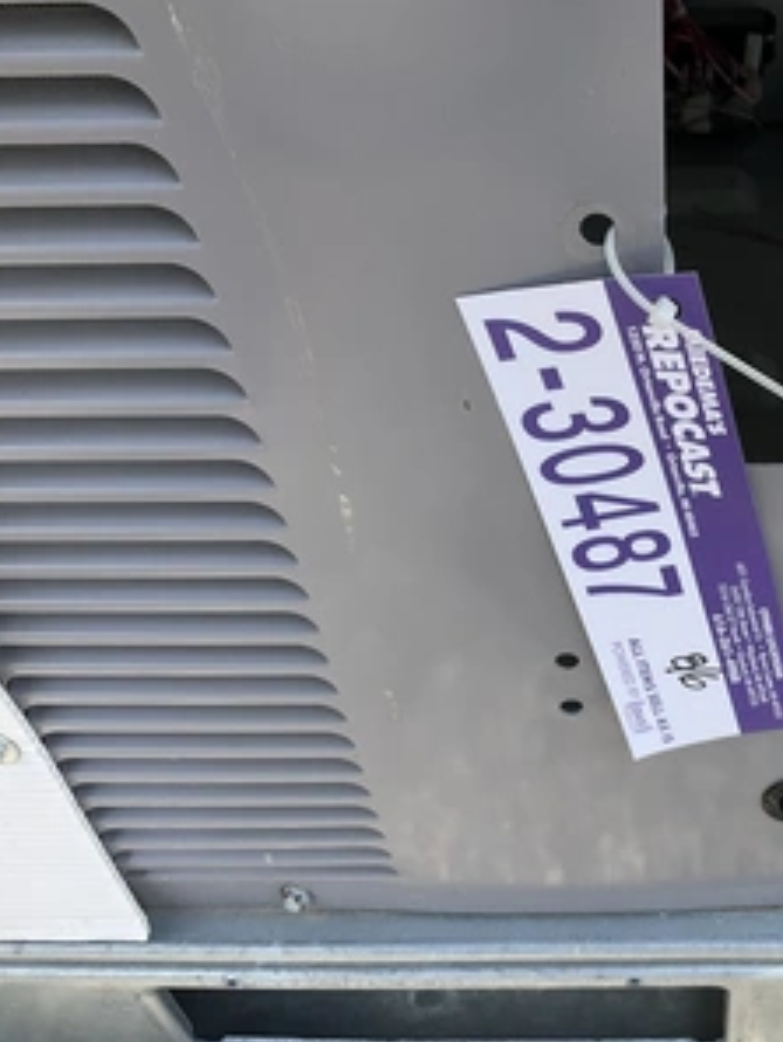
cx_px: 678
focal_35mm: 39
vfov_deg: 47.8
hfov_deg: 35.1
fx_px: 1175
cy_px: 519
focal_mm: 3
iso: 25
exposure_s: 1/580
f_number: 1.8
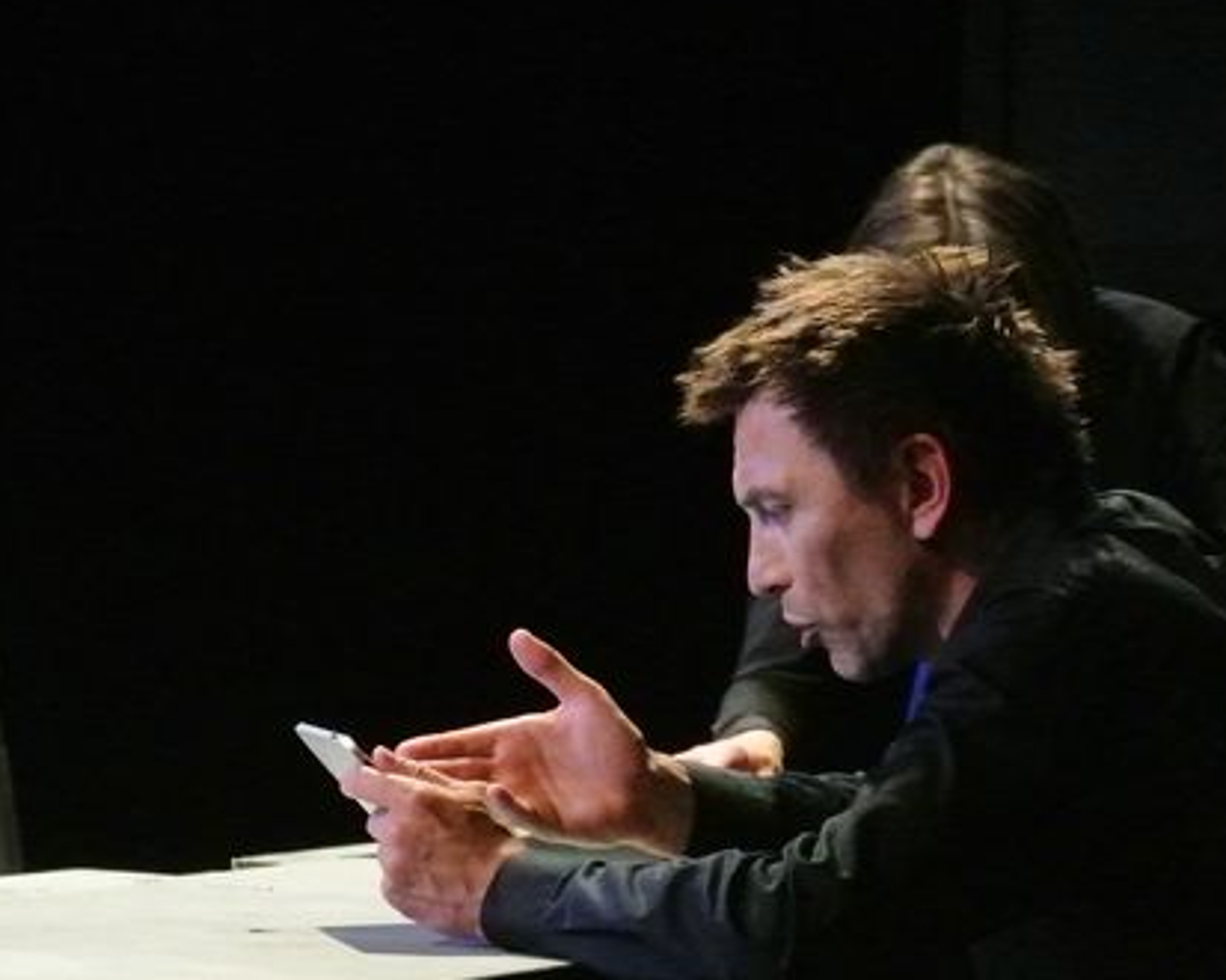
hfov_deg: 8.3
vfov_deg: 6.6
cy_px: 373
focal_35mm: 233
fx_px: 8450
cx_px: 83
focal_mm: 47.5
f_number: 4
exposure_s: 1/200
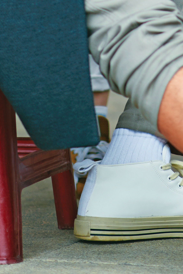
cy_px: -280
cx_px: 297
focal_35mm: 430
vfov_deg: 4.7
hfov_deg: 3.2
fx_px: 3278
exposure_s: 1/500
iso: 100
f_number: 1.4
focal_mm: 85
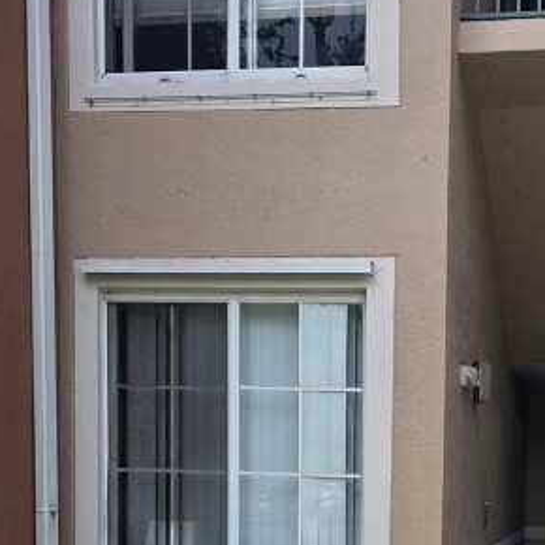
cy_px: 537
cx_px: 470
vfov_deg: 28.7
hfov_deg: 29.5
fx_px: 997
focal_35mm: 56
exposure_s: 1/2657
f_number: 1.7
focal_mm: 6.3
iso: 80
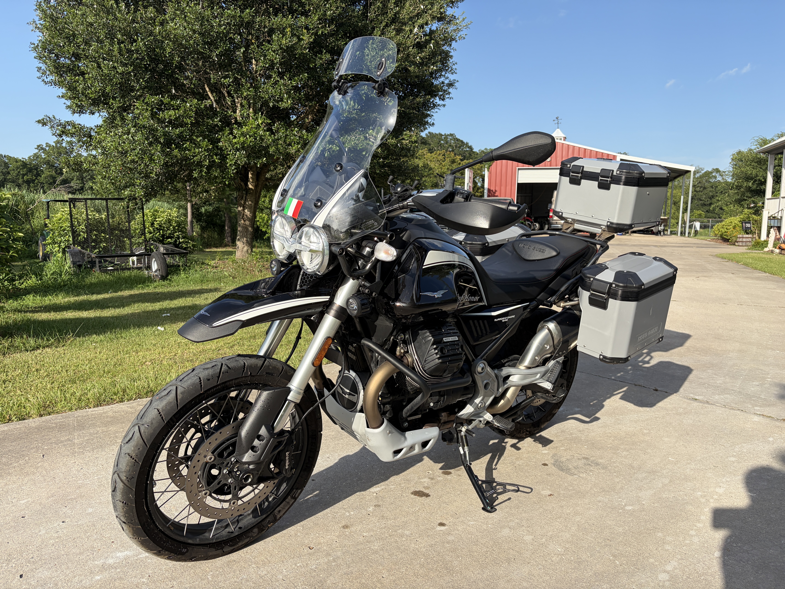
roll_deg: -0.9
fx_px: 590
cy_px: 294
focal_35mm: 26
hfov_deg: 67.3
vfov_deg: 53.1
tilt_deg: -7.9
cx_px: 392
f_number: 1.6
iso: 50
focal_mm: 5.96
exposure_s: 1/2364
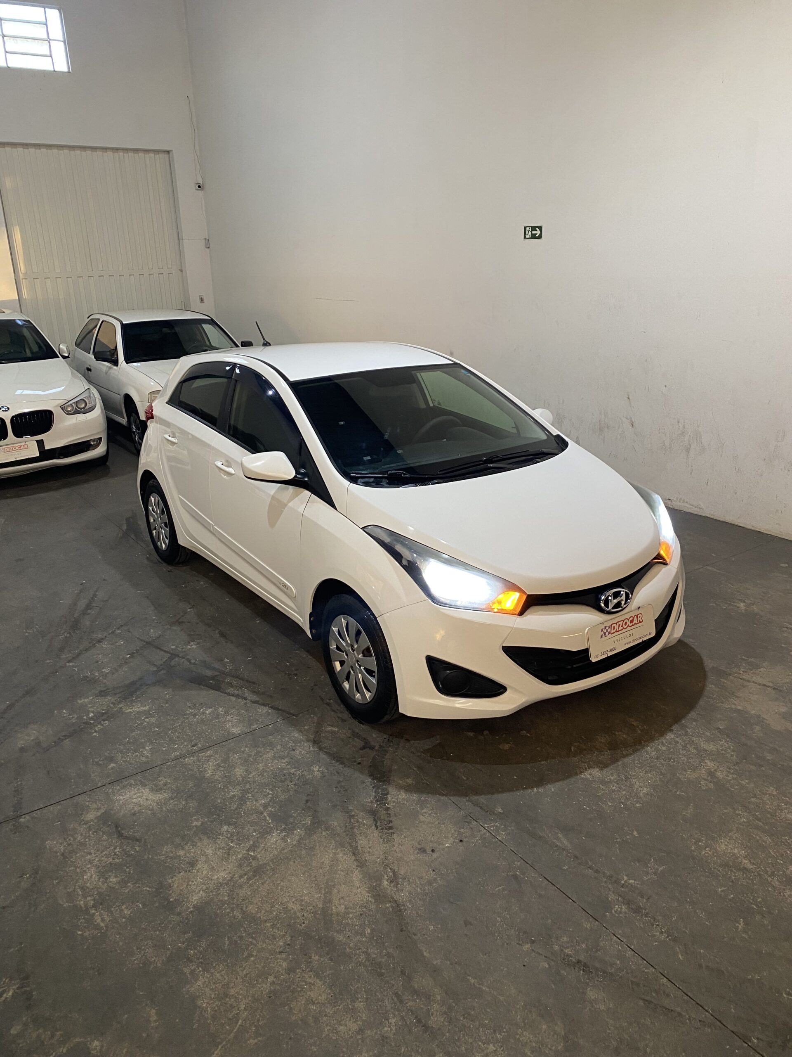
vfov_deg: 67.3
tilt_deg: -16.5
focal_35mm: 26
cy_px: 528
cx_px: 396
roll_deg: +2.6
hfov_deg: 53.1
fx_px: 793
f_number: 1.8
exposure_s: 1/60
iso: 160
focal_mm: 4.25
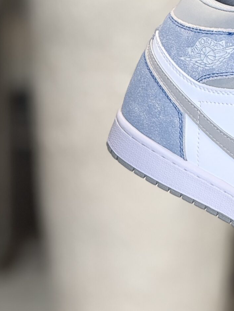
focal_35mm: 326
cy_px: 92
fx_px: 2937
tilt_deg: -12.1
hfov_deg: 4.5
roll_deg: -1.5
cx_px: 310
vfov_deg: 6.1
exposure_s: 1/100
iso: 64
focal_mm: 15.66
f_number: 2.8
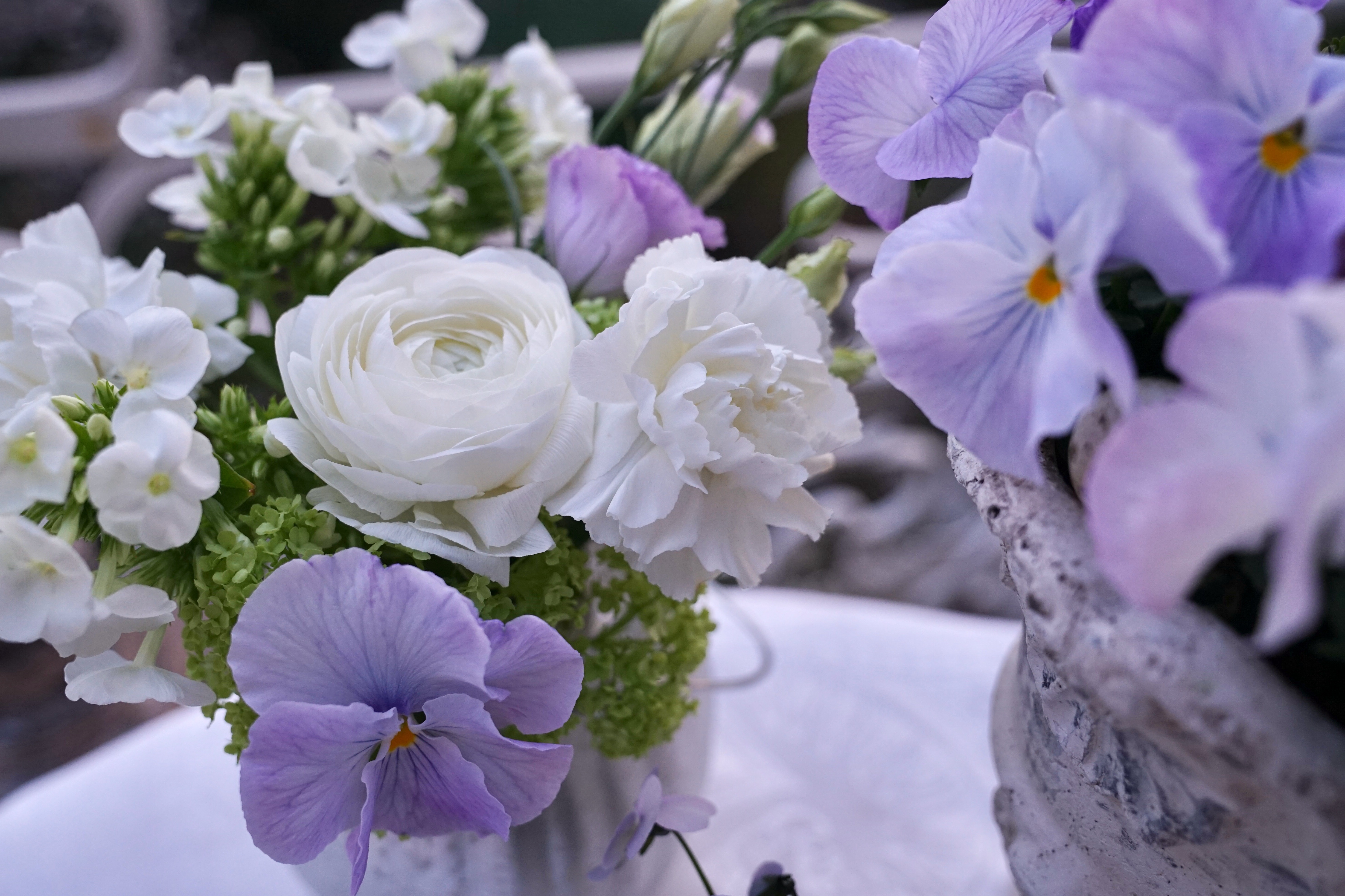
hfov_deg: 50.7
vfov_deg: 35.1
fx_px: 1420
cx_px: 656
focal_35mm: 38
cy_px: 449
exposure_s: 1/60
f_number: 4
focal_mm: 37
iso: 1000
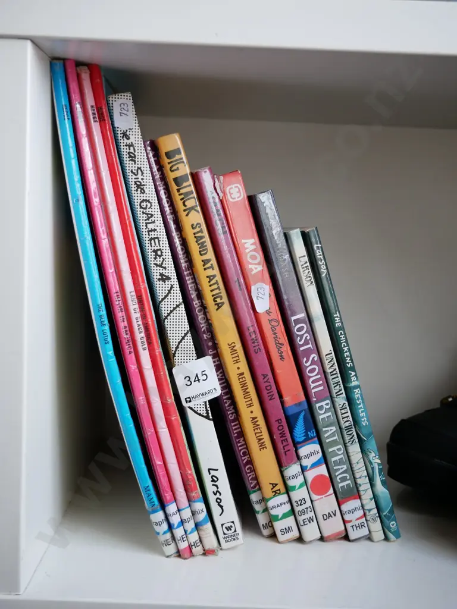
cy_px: 304
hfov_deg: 31.5
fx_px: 810
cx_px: 228
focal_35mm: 46
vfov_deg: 41.2
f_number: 4.3
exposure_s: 1/60
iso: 320
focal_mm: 23
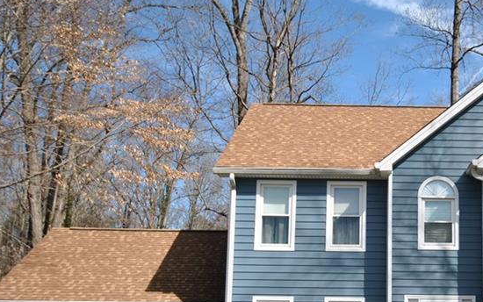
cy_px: 234
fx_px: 750
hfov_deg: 34.4
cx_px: 396
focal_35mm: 57
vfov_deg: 22.5
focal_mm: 20
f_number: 6.3
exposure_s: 1/320
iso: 100
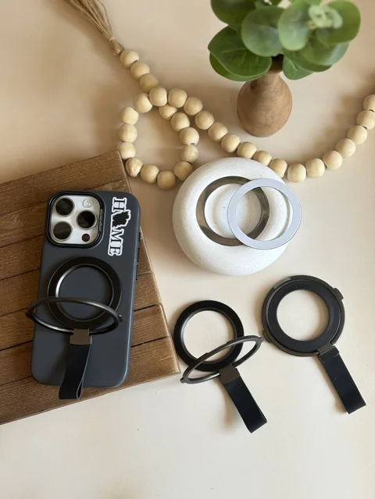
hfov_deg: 28.0
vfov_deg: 36.8
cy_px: 250
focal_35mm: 52
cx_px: 188
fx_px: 751
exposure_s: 1/173
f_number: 1.6
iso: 50
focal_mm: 5.96
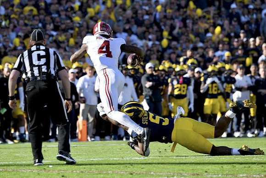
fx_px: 2572
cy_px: 89
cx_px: 133
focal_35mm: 348
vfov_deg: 4.0
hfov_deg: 5.9
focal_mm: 290
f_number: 5.6
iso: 320
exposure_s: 1/800
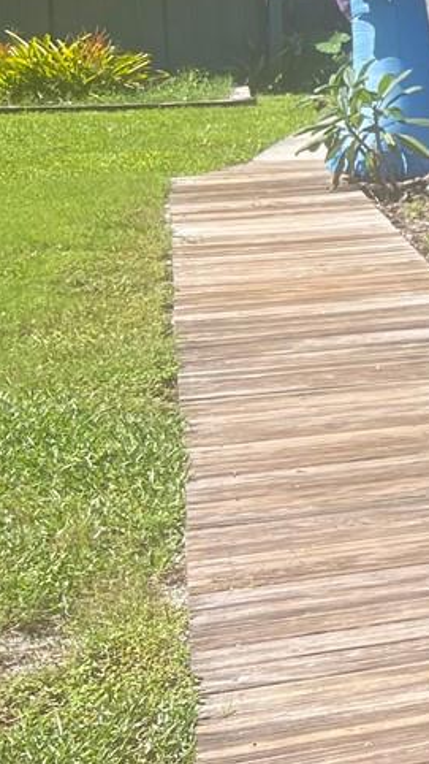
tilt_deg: -5.9
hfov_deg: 10.0
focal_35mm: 94
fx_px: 1902
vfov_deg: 22.3
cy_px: 120
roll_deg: -0.3
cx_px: 1236
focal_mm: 5.7
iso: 50
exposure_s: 1/1808
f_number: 1.5
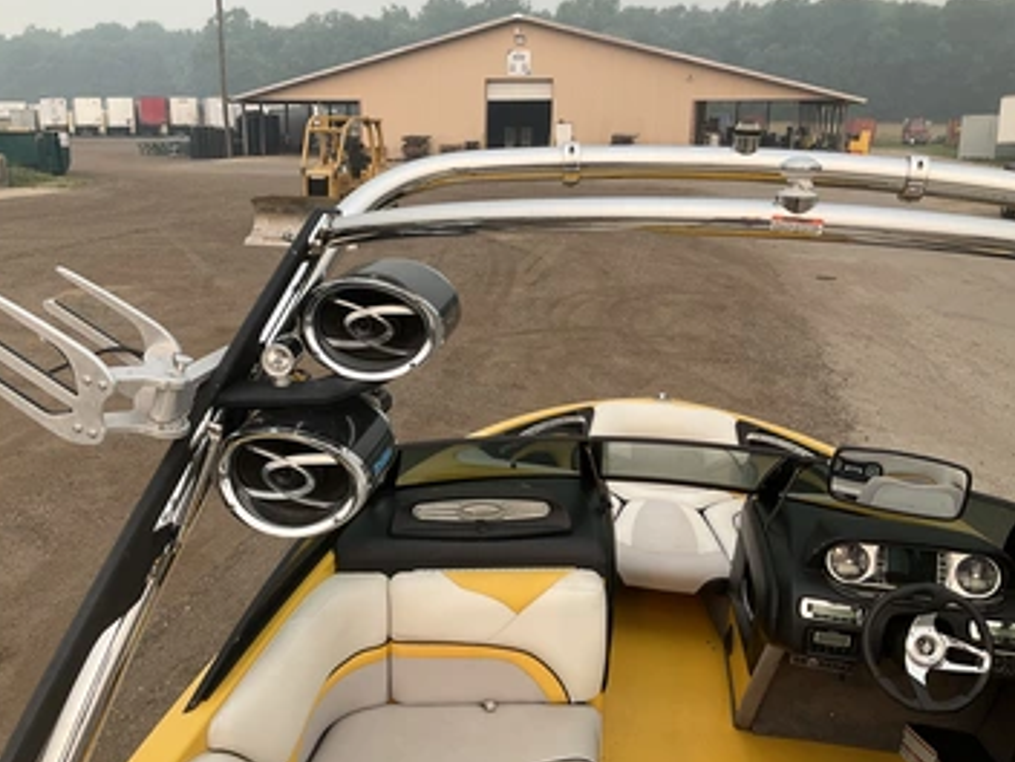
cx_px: 441
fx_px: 968
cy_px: 381
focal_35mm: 33
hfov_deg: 55.2
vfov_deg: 42.9
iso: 25
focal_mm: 3
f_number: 1.8
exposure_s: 1/804
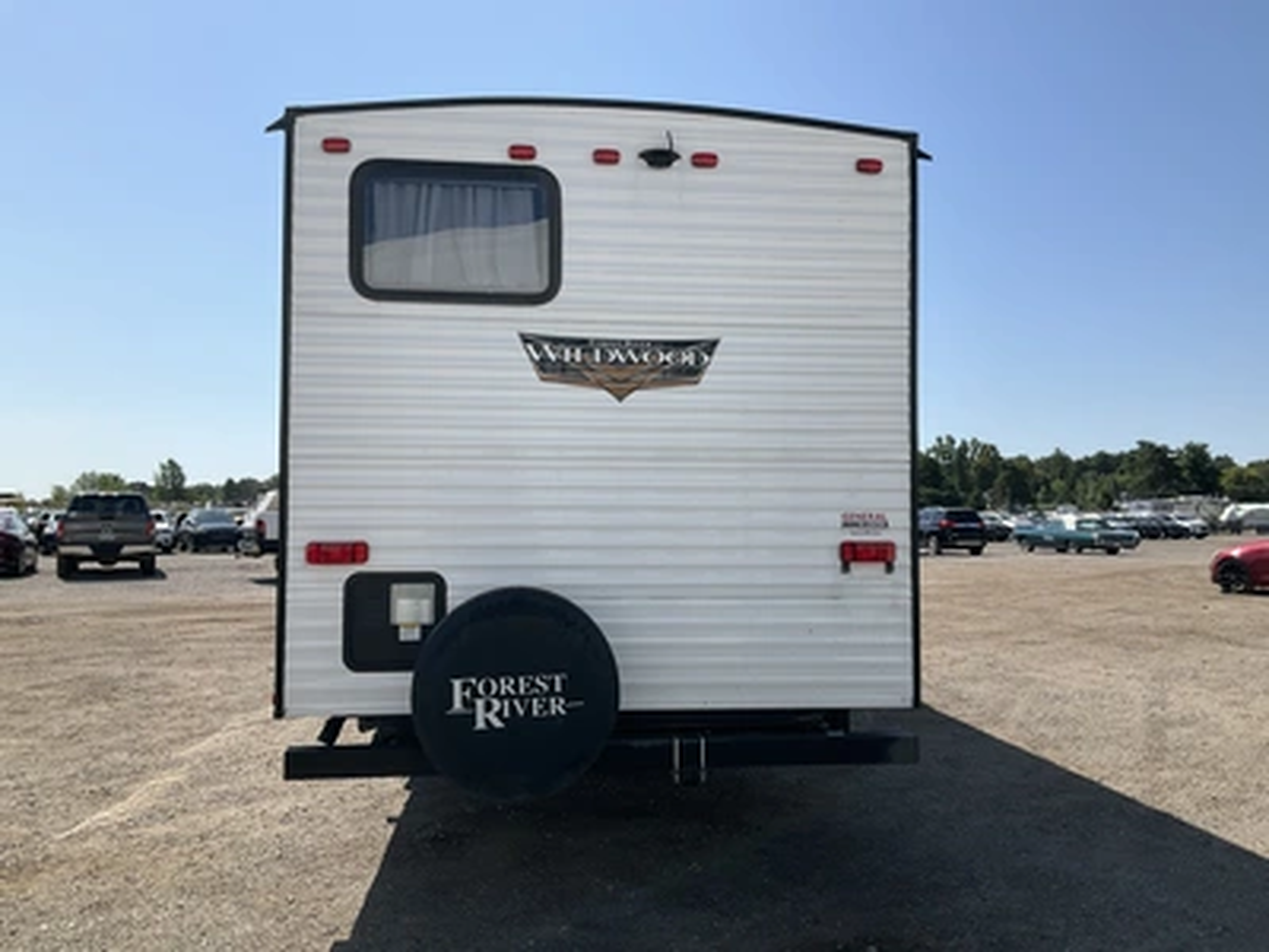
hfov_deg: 61.7
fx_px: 1063
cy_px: 476
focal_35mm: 29
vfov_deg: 48.2
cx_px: 634
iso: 25
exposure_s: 1/2667
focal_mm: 3
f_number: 1.8
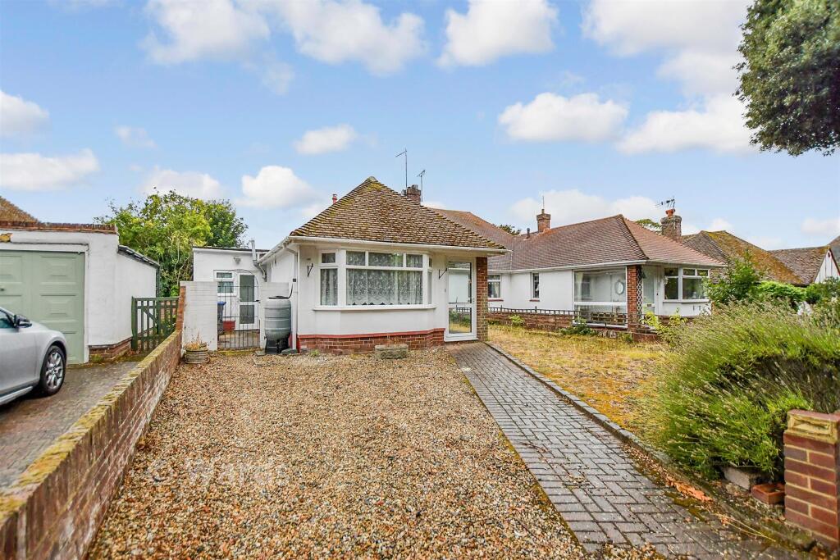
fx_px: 350
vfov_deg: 77.3
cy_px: 280
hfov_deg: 100.4
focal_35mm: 15
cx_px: 420
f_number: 3.5
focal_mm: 10
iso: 1000
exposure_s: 1/2500
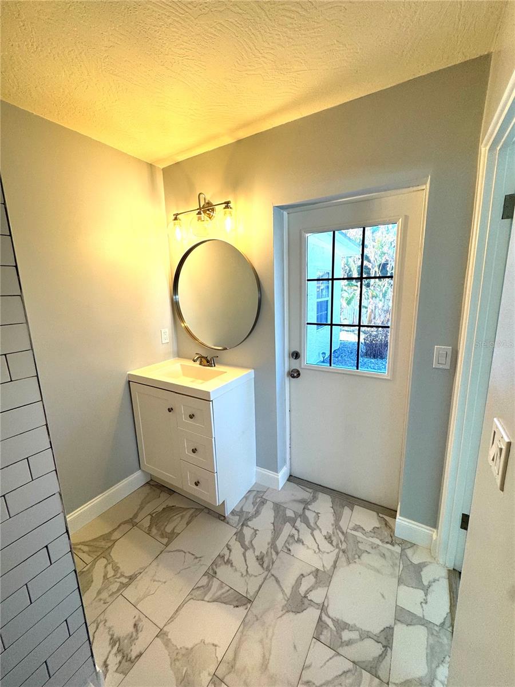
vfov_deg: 102.1
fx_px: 278
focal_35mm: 14
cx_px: 258
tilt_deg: -11.9
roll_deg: +2.1
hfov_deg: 85.7
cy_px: 344
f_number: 2.2
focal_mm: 2.22
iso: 125
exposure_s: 1/120
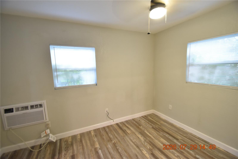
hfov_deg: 100.4
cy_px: 80
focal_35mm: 15
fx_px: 99
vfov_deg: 77.3
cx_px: 119
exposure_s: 1/15
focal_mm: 10
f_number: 3.5
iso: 800
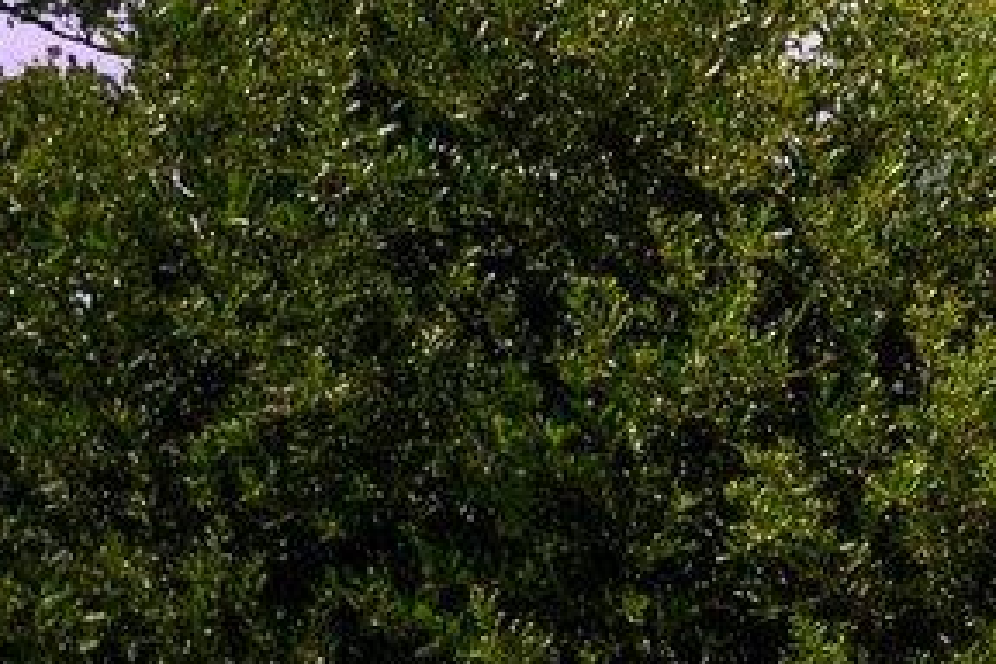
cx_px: 2995
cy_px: 337
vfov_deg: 5.4
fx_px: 7082
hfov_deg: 7.2
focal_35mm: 256
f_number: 8
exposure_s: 1/400
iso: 100
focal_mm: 36
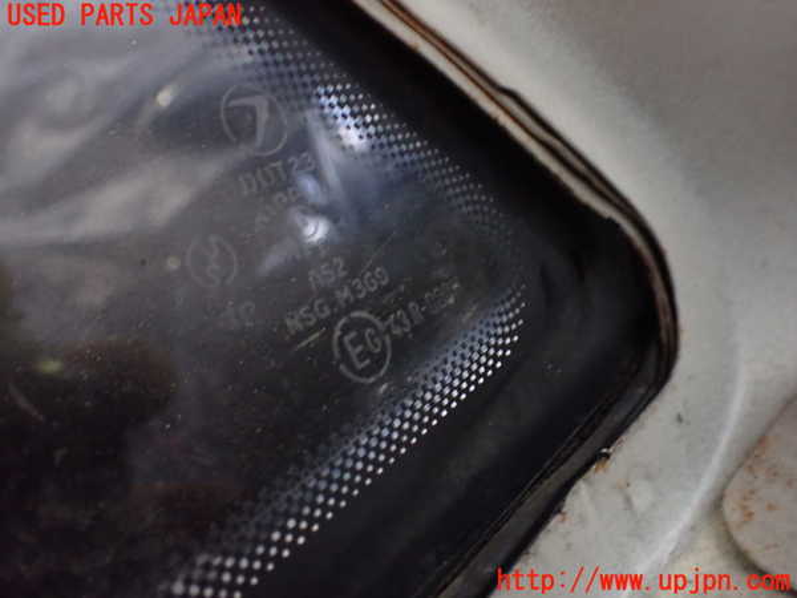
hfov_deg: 60.0
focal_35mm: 30
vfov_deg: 46.8
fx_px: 691
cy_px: 299
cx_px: 398
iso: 1000
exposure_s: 1/30
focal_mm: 5.4
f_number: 2.3
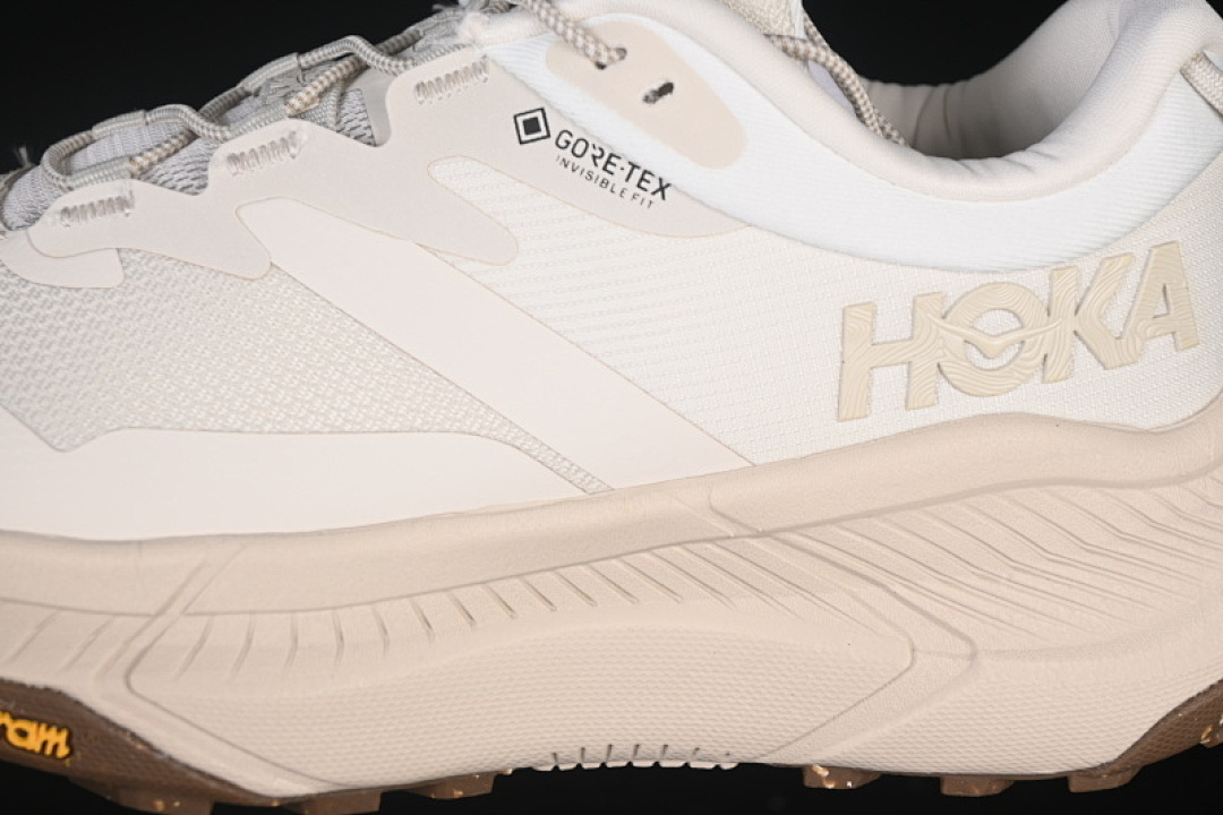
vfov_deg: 18.2
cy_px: 408
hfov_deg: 27.0
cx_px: 612
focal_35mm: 75
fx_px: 2548
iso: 160
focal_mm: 50
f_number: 7.1
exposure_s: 1/80
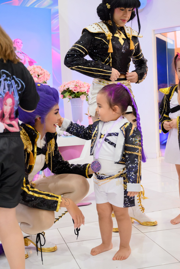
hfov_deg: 28.7
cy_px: 134
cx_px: 90
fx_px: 352
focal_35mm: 47
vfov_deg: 41.9
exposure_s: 1/160
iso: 1600
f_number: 4
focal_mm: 47
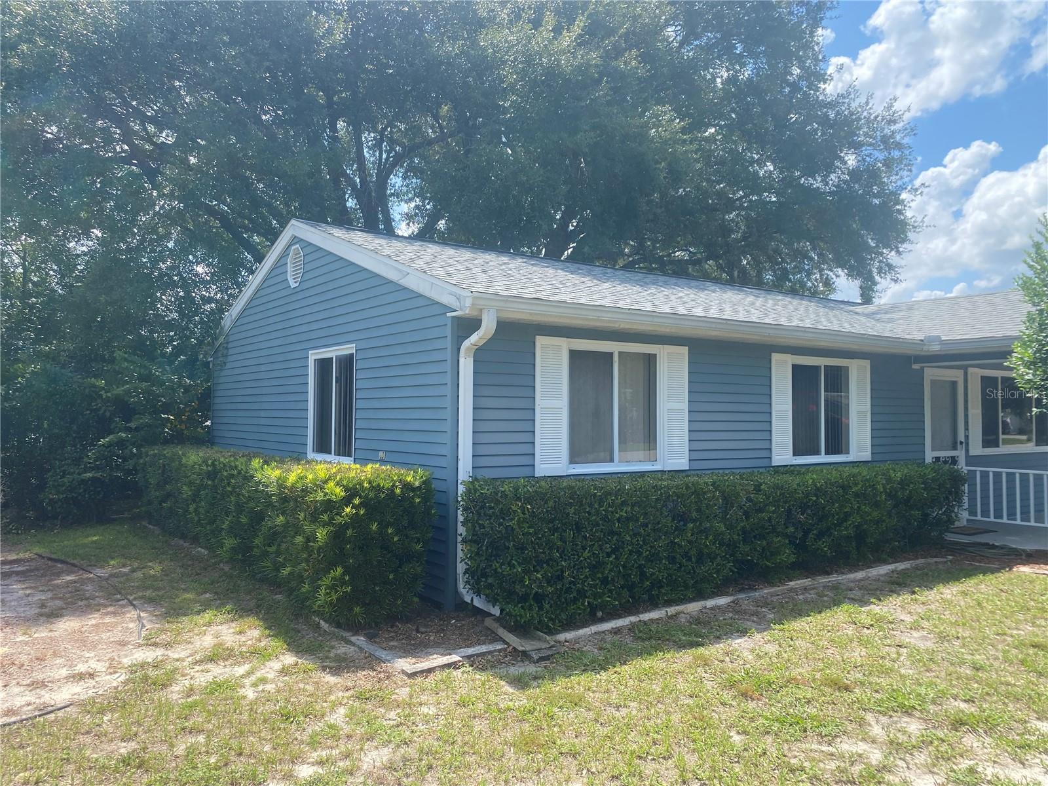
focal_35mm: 26
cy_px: 393
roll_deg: -0.1
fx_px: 787
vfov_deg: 53.1
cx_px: 524
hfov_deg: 67.3
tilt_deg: +0.4
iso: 32
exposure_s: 1/1258
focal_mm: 4.25
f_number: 1.8
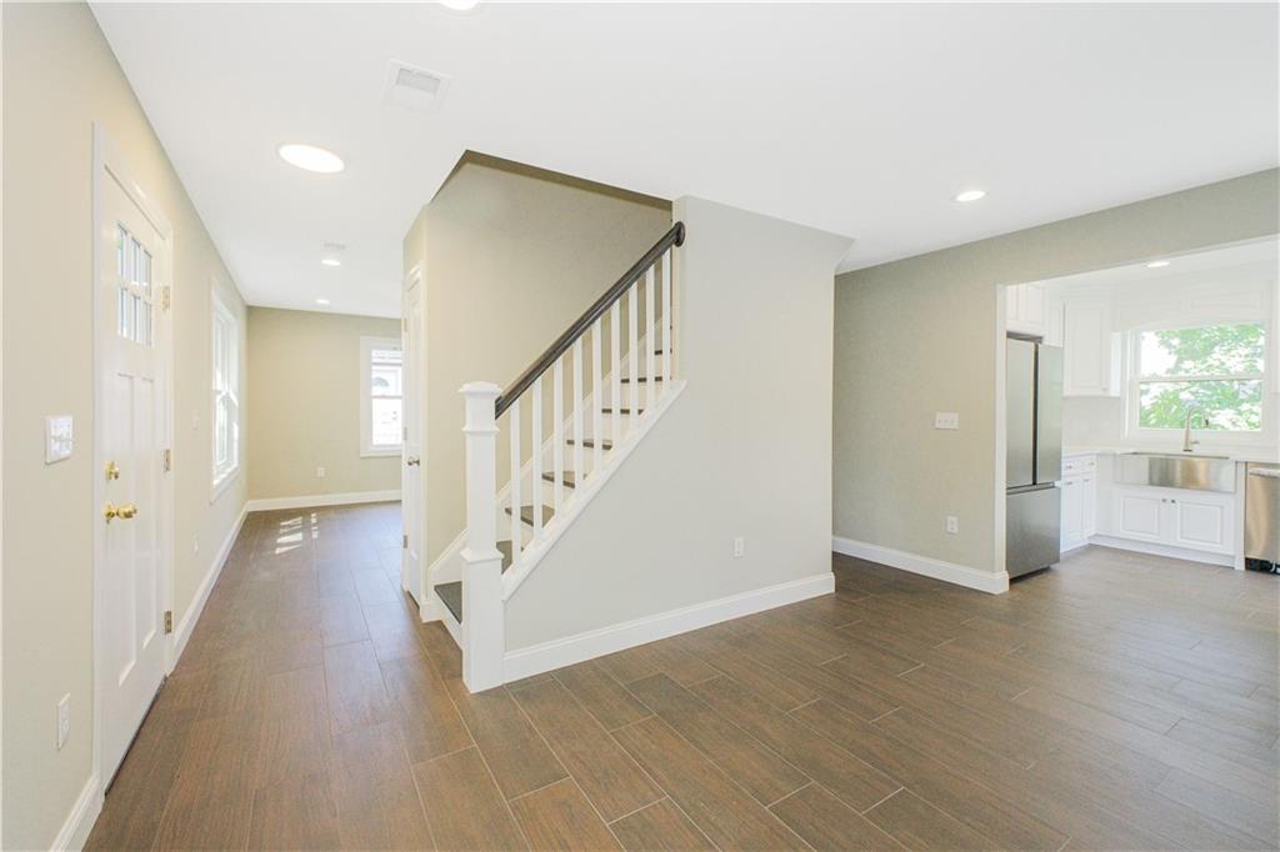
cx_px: 640
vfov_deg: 77.3
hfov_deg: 100.4
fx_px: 533
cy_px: 426
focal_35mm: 15
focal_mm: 10
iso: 1250
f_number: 8
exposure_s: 1/50
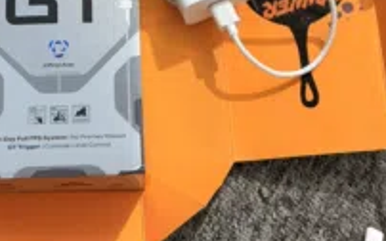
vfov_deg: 12.4
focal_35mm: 101
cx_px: 103
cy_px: -98
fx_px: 1062
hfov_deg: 20.5
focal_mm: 6.76
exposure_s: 1/45
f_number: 1.78
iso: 250
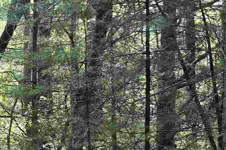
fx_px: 690
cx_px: -264
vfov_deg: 12.3
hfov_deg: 14.4
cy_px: 150
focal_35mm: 110
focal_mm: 6.3
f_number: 1.7
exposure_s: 1/180
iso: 160
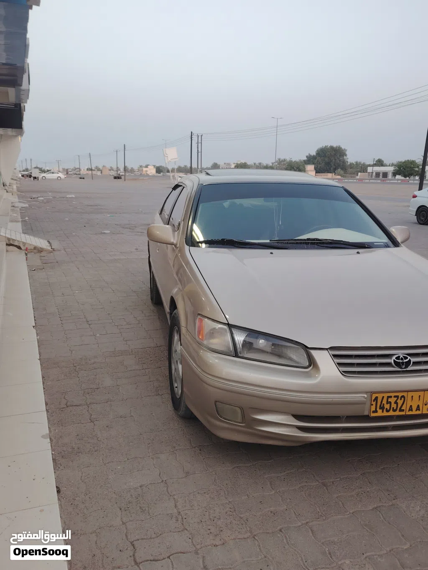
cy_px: 285
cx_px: 214
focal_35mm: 30
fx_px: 494
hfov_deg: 46.8
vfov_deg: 60.0
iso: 341
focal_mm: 5.25
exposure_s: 1/100
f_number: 1.75
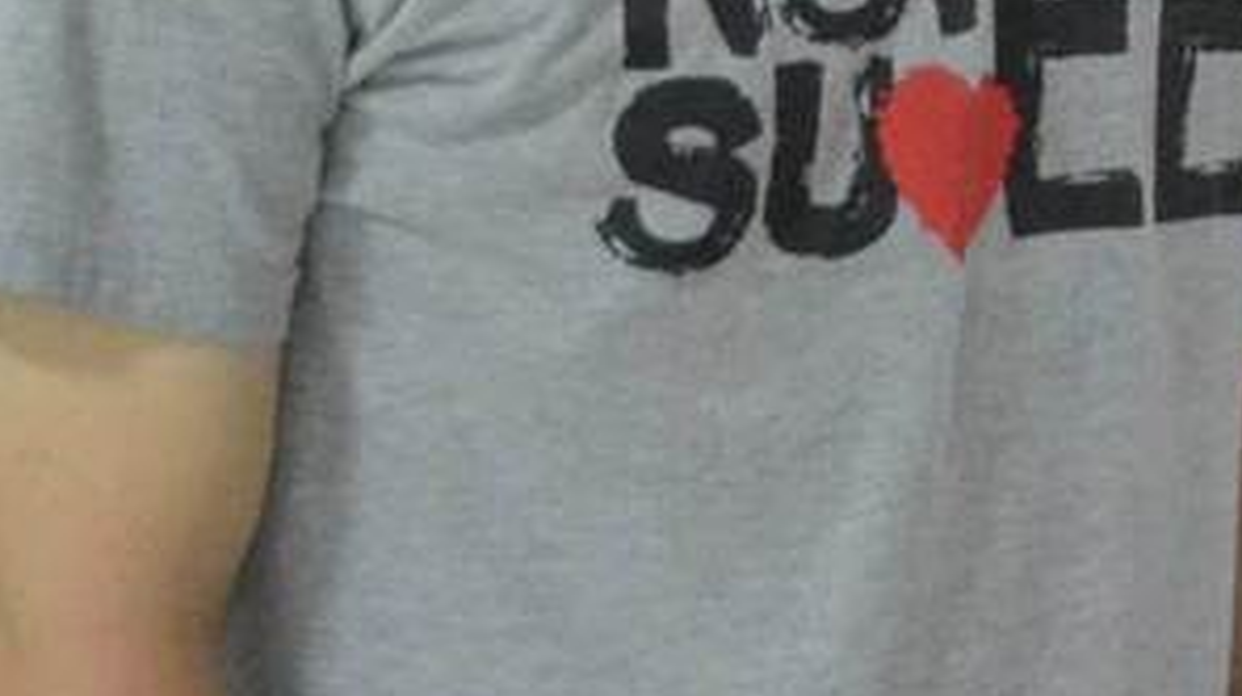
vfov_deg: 6.5
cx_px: 2081
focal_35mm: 173
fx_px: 5693
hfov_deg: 11.7
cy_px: -1262
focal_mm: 18
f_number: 4
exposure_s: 1/60
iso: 3200
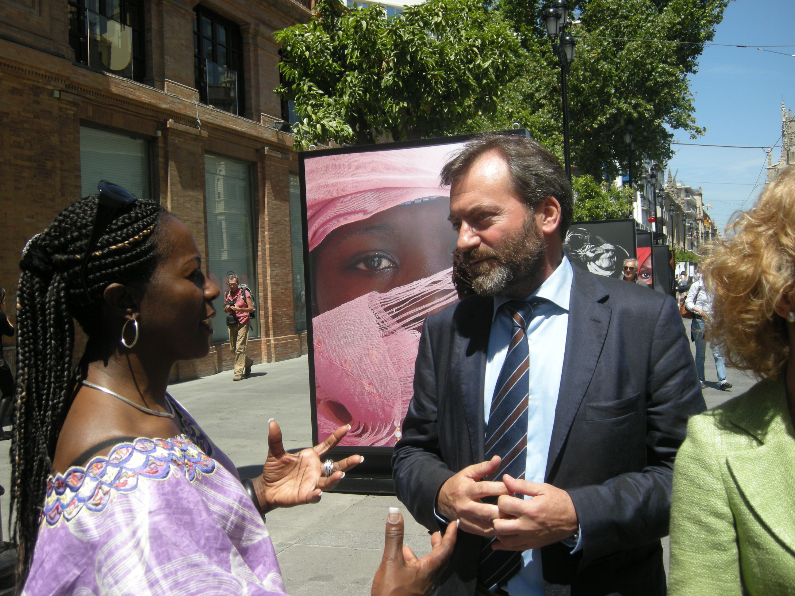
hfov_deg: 46.8
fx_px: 919
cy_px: 298
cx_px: 398
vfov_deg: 36.0
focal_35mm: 40
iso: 64
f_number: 7.1
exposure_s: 1/602
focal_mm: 8.5
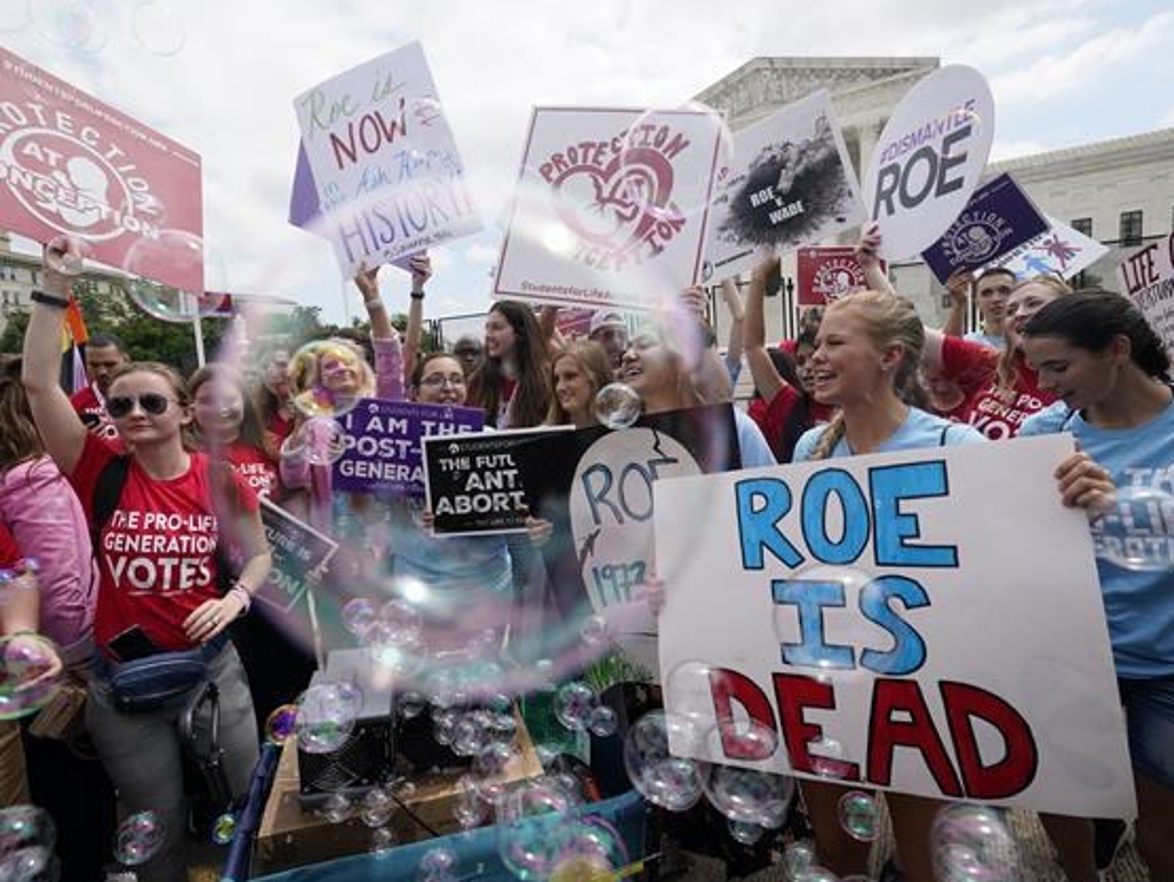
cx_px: 552
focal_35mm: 18
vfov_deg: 71.7
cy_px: 439
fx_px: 611
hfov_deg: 87.6
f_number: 10
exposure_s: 1/250
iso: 200
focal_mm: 16
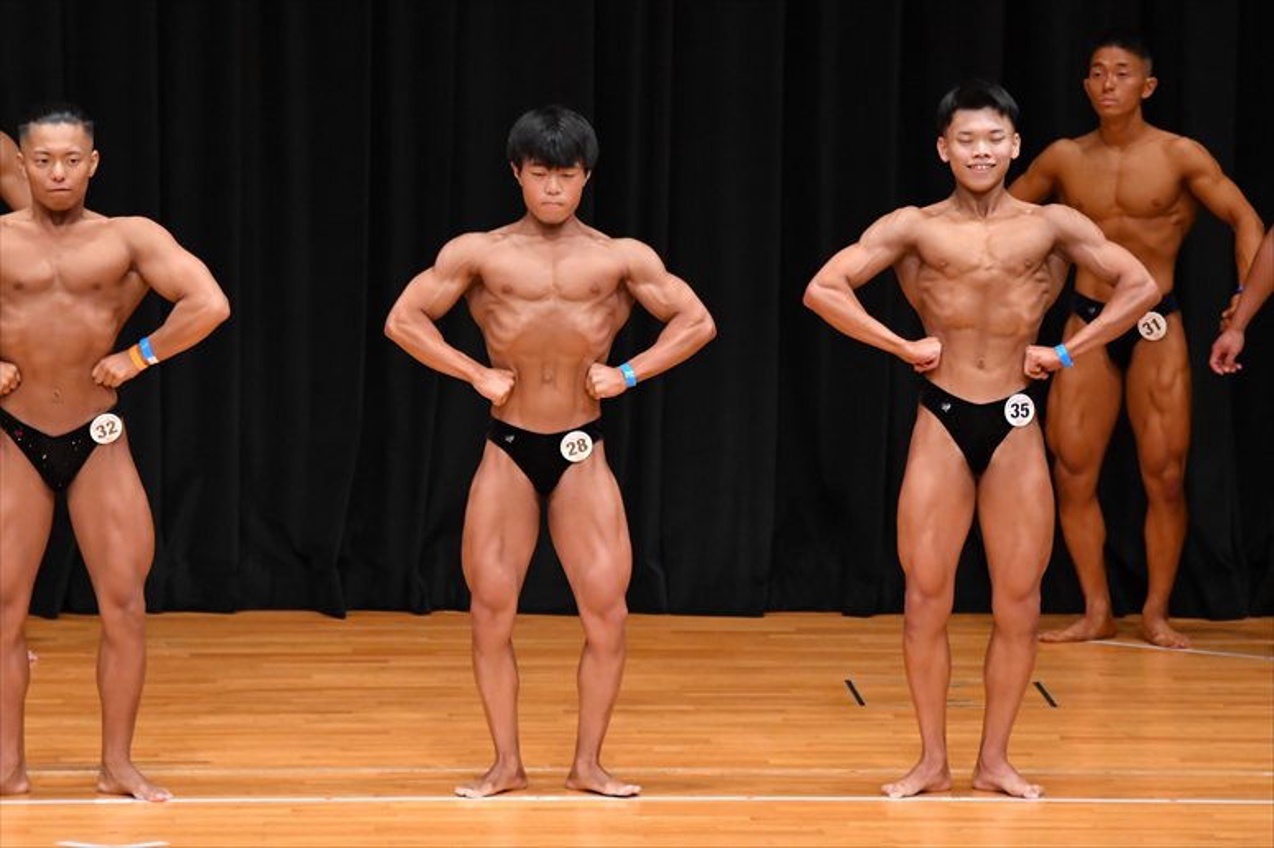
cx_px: 637
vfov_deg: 4.8
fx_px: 10081
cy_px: 424
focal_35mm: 285
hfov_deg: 7.2
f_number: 5.6
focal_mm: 190
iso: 4000
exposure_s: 1/400
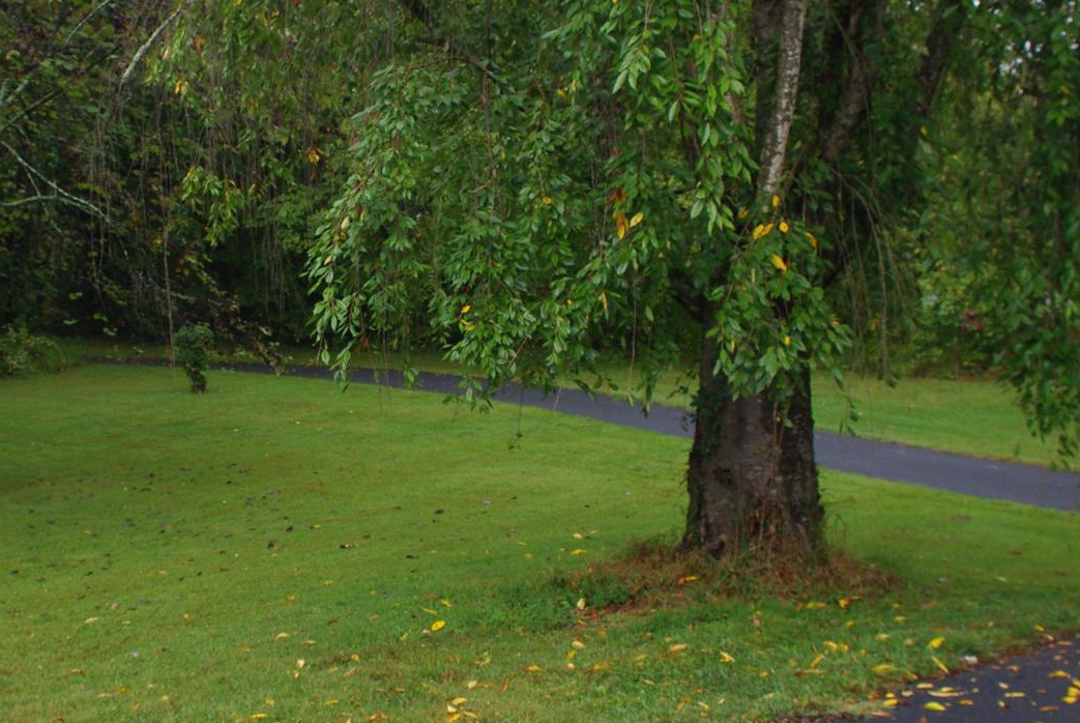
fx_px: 1592
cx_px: 352
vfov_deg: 25.6
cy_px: 316
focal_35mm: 53
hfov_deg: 37.0
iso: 200
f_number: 6.7
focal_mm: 18
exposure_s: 1/90
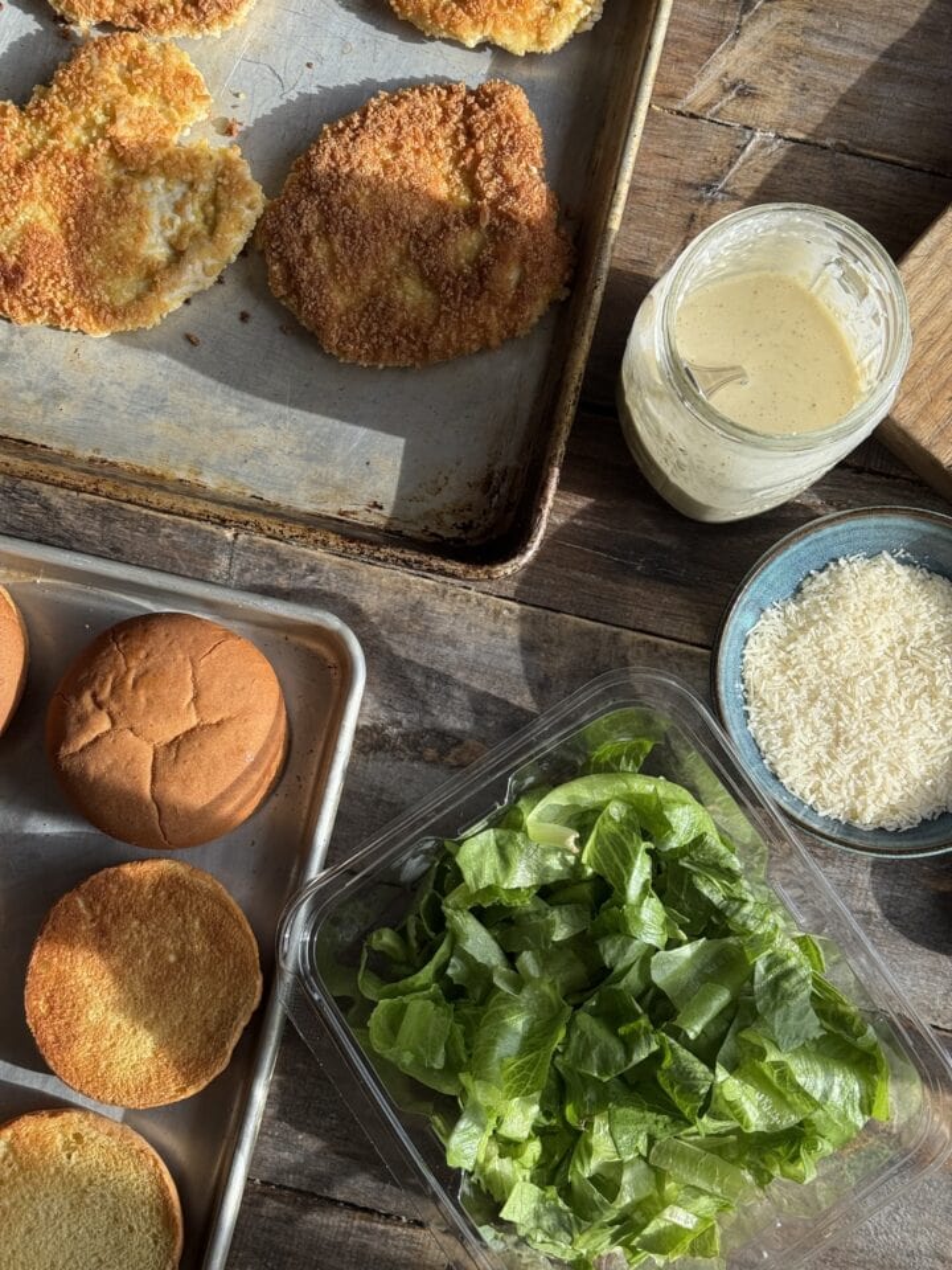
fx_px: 1760
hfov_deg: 30.3
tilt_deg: -85.4
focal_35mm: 48
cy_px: 635
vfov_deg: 39.7
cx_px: 476
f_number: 1.78
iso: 64
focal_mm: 6.76
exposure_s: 1/1395
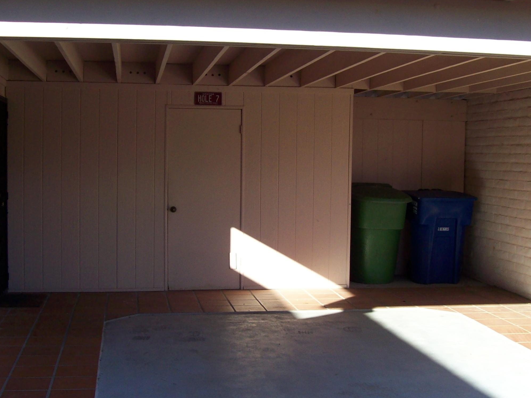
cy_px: 215
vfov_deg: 27.0
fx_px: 828
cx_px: 250
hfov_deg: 35.5
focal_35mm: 54
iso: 80
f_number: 2.7
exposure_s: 1/438
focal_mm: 6
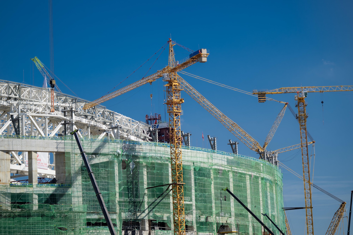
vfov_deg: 12.5
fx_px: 1078
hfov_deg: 18.6
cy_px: 118
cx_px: 176
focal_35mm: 110
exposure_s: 1/2000
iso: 100
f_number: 2.8
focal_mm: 110
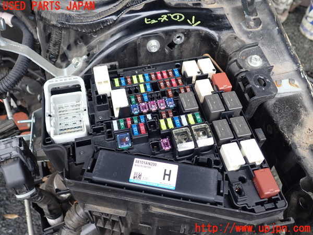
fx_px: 271
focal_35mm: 30
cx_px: 156
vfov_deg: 46.8
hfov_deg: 60.0
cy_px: 118
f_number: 2.3
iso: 100
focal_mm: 5.4
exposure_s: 1/160
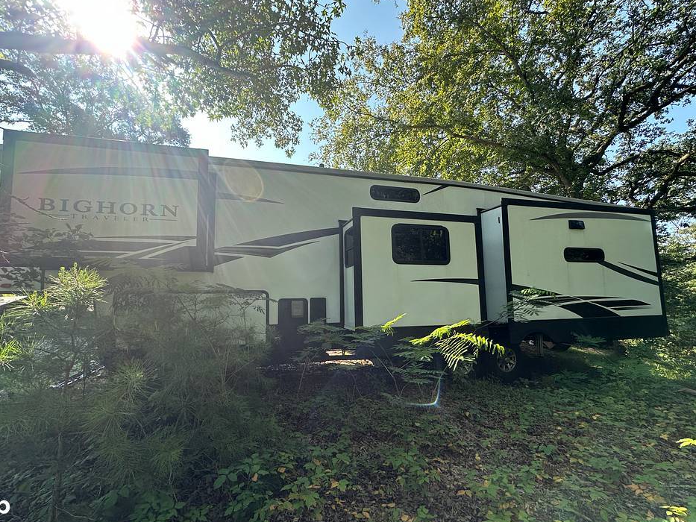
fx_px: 302
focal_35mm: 15
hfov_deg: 98.0
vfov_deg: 81.7
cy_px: 275
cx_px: 324
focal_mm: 2.22
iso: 40
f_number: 2.2
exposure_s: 1/437
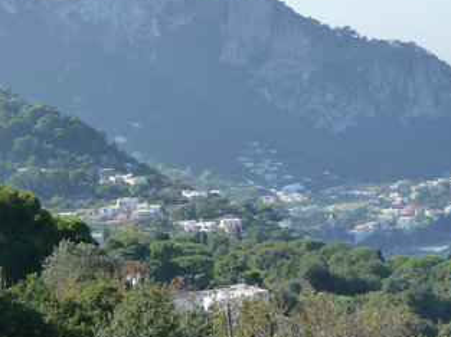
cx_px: 210
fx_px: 1562
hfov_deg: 16.4
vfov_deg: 12.3
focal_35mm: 120
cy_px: 133
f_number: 4.3
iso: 160
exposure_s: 1/500
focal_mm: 9.3
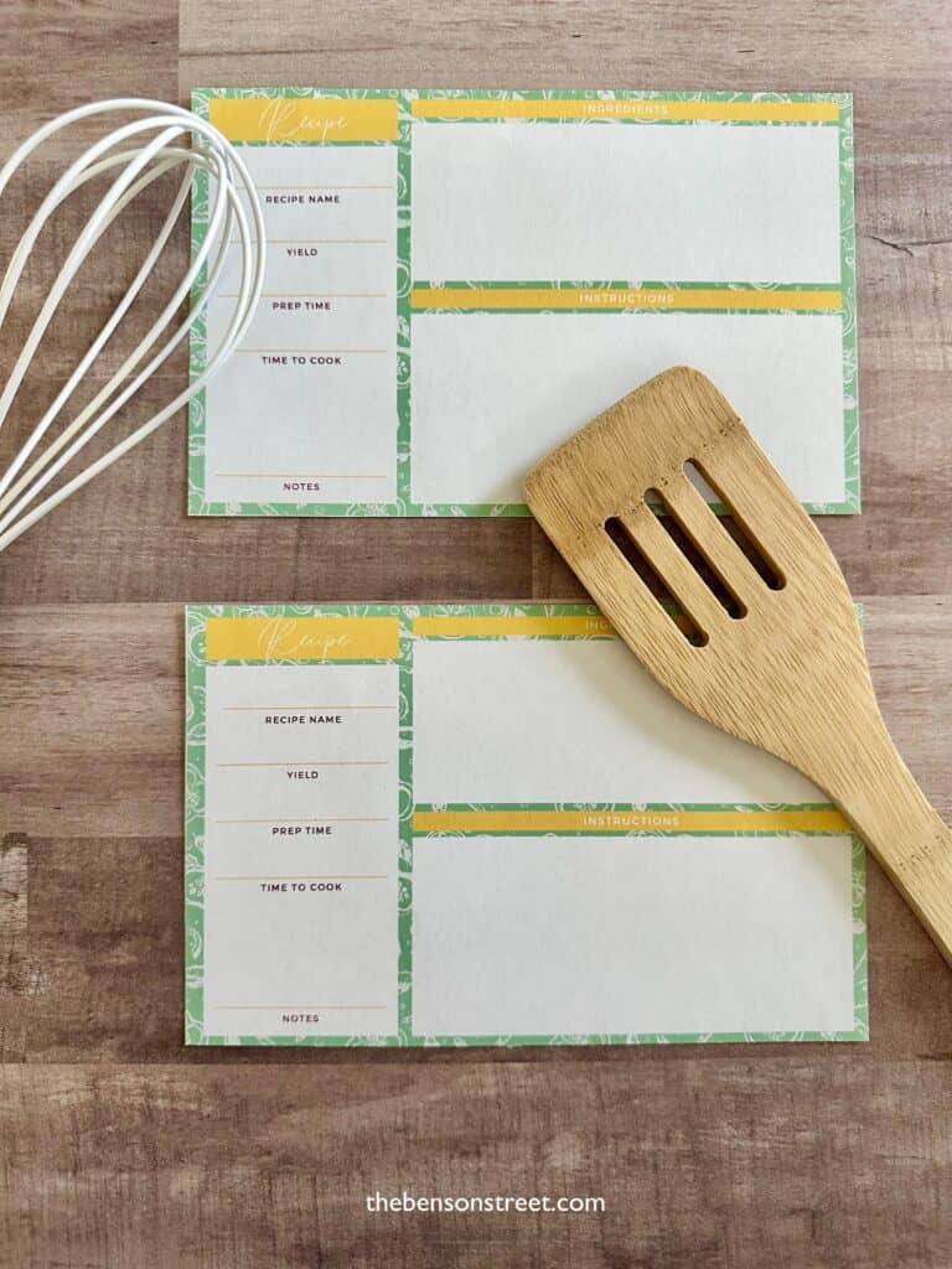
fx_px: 880
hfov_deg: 56.8
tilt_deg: -87.5
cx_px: 476
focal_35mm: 24
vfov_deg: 71.6
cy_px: 634
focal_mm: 6.86
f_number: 1.78
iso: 320
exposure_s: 1/60
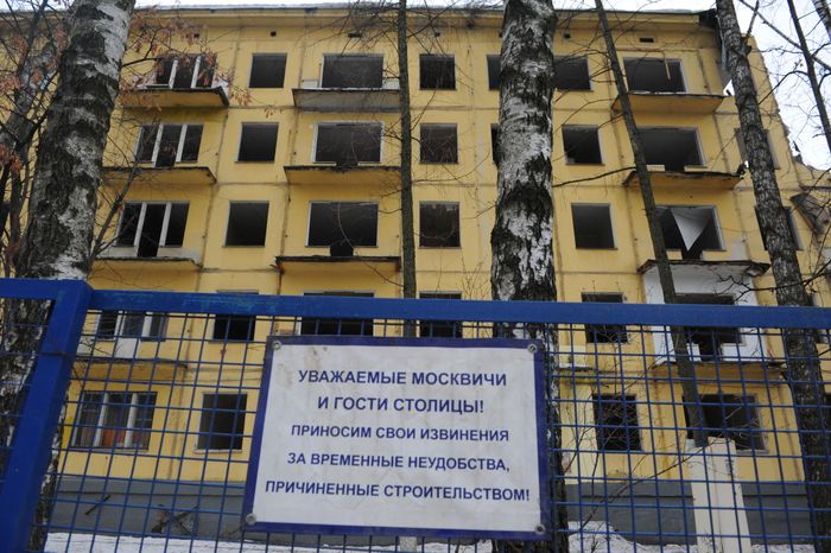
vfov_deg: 53.1
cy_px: 276
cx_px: 416
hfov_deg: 73.8
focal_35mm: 24
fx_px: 554
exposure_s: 1/1600
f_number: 5.6
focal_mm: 24
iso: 3200
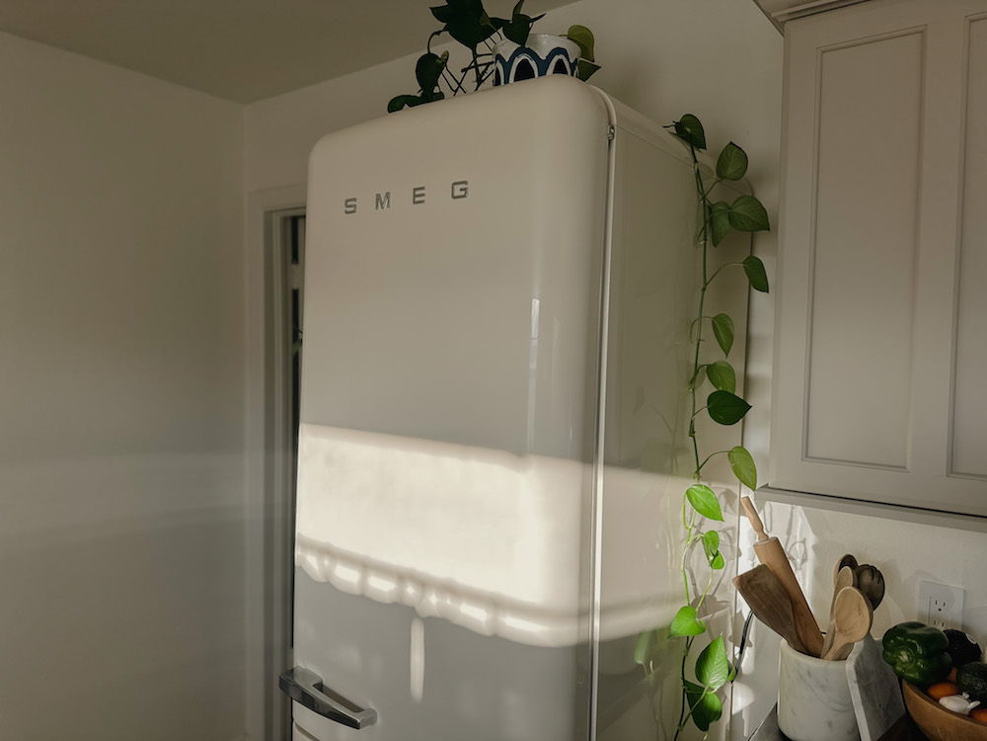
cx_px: 494
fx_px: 684
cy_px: 370
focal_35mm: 24
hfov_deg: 71.6
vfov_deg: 56.8
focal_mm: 6.86
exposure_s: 1/640
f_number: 1.8
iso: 80
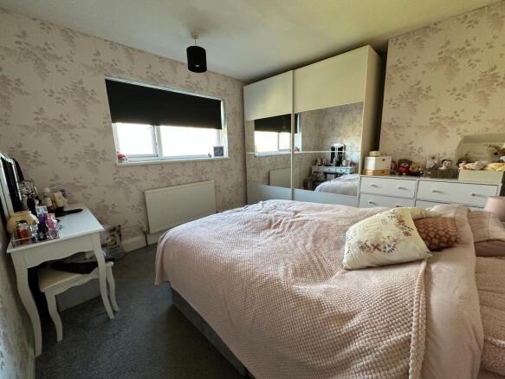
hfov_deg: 102.1
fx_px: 204
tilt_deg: -10.8
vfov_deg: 85.7
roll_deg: +2.1
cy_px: 190
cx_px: 252
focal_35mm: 14
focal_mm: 2.22
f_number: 2.2
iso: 250
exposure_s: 1/99
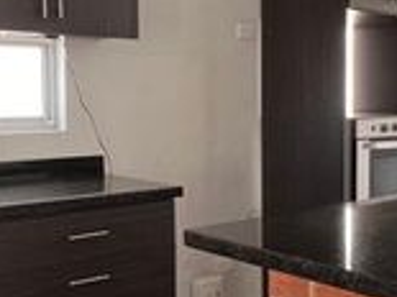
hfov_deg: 34.2
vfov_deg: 26.1
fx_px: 642
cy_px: 146
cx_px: 252
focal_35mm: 56
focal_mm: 1.57
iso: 125
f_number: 1.8
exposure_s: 1/99
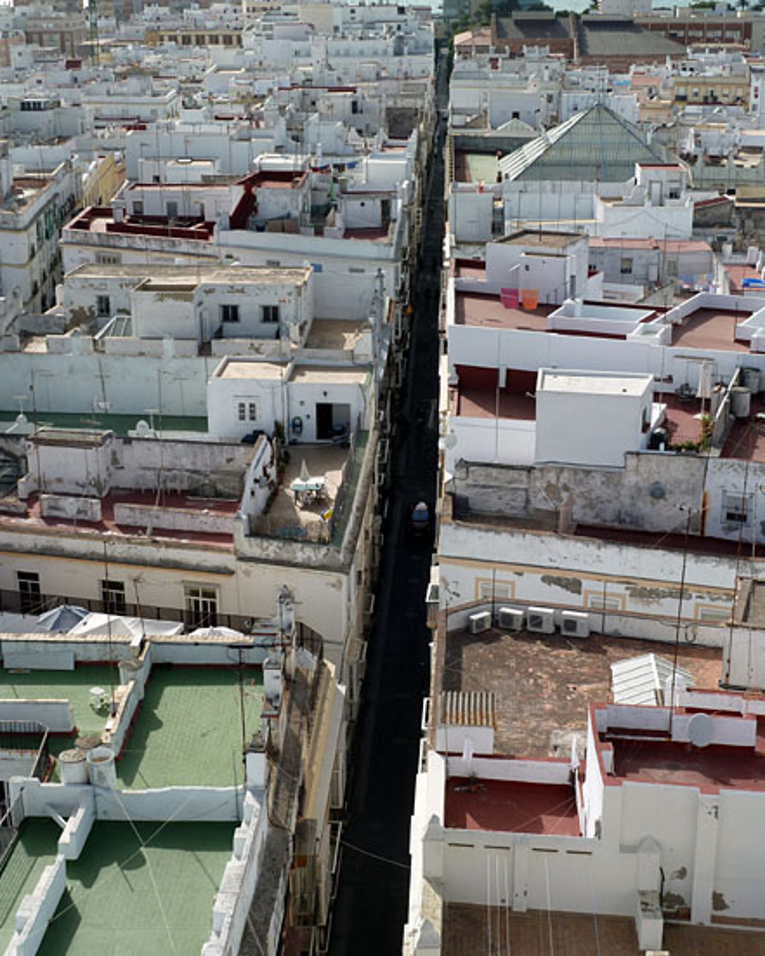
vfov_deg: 36.6
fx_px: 1443
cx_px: 385
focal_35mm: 51
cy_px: 462
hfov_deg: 29.7
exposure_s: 1/400
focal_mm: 7.9
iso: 80
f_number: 4.5
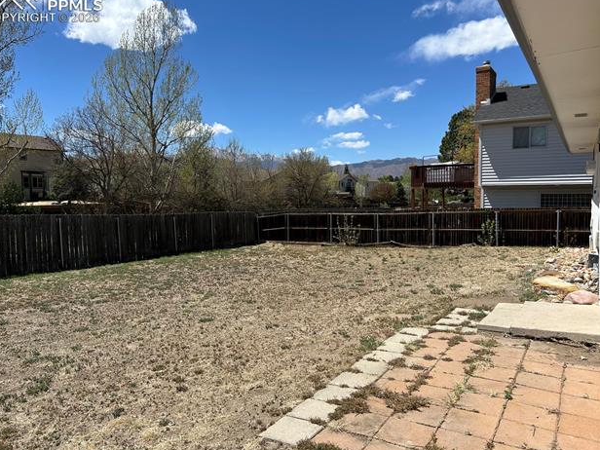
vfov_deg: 51.4
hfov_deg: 65.3
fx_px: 468
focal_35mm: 27
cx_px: 292
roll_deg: +0.7
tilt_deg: -3.6
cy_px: 222
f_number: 1.5
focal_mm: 5.7
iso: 50
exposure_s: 1/4630
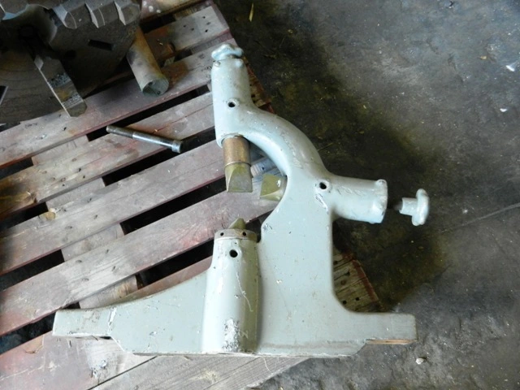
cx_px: 260
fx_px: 436
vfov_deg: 48.2
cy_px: 195
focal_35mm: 29
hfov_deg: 61.7
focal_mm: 5.1
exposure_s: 1/25
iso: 640
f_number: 3.6
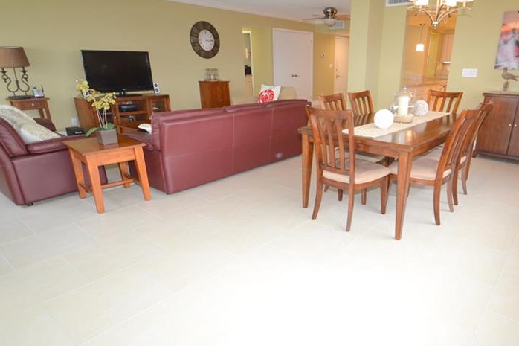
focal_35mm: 22
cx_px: 330
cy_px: 181
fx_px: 317
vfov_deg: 57.2
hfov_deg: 76.9
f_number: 4.5
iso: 400
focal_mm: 10
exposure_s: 1/80
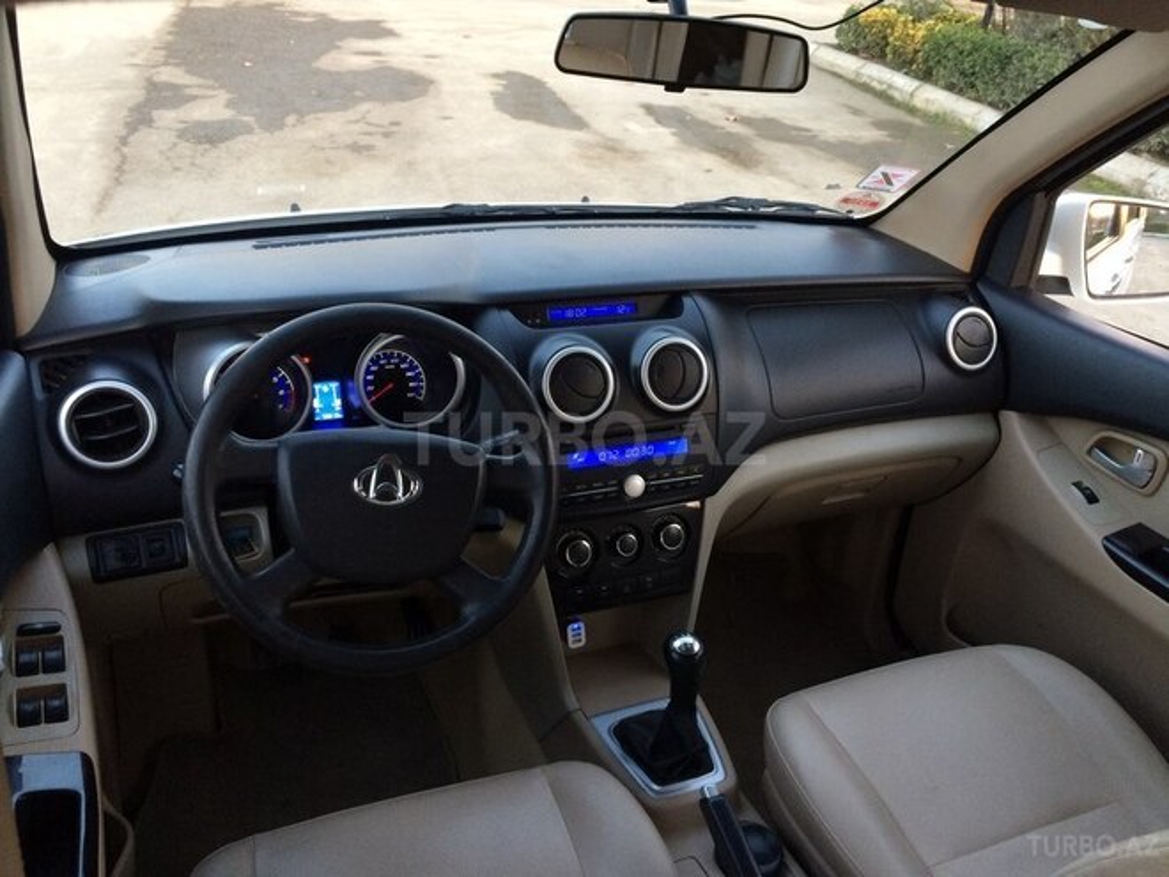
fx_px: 979
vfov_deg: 48.2
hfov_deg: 61.7
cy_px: 438
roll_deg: -5.1
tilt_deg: -26.5
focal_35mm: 29
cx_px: 584
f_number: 2.2
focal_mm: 4.15
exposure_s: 1/33
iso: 80
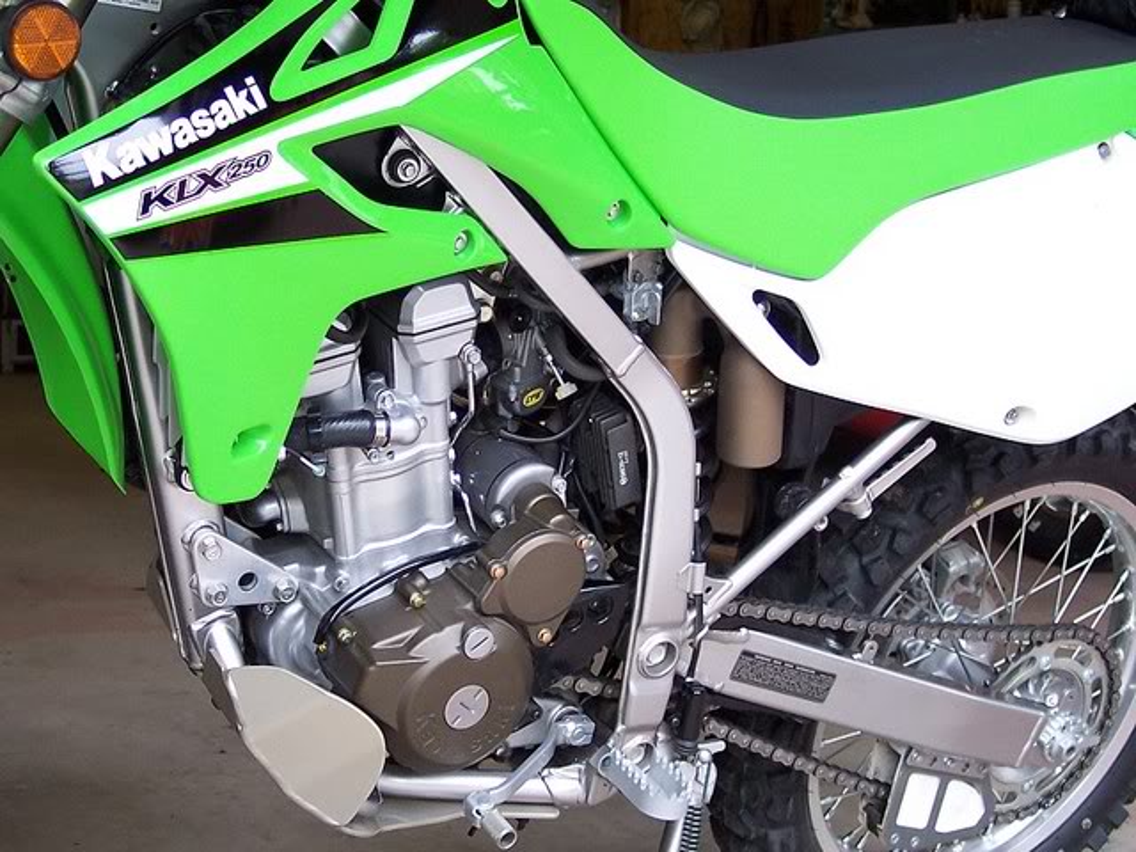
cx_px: 568
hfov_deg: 49.0
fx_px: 1247
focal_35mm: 38
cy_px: 426
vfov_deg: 37.7
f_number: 2.8
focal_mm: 8
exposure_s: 1/90
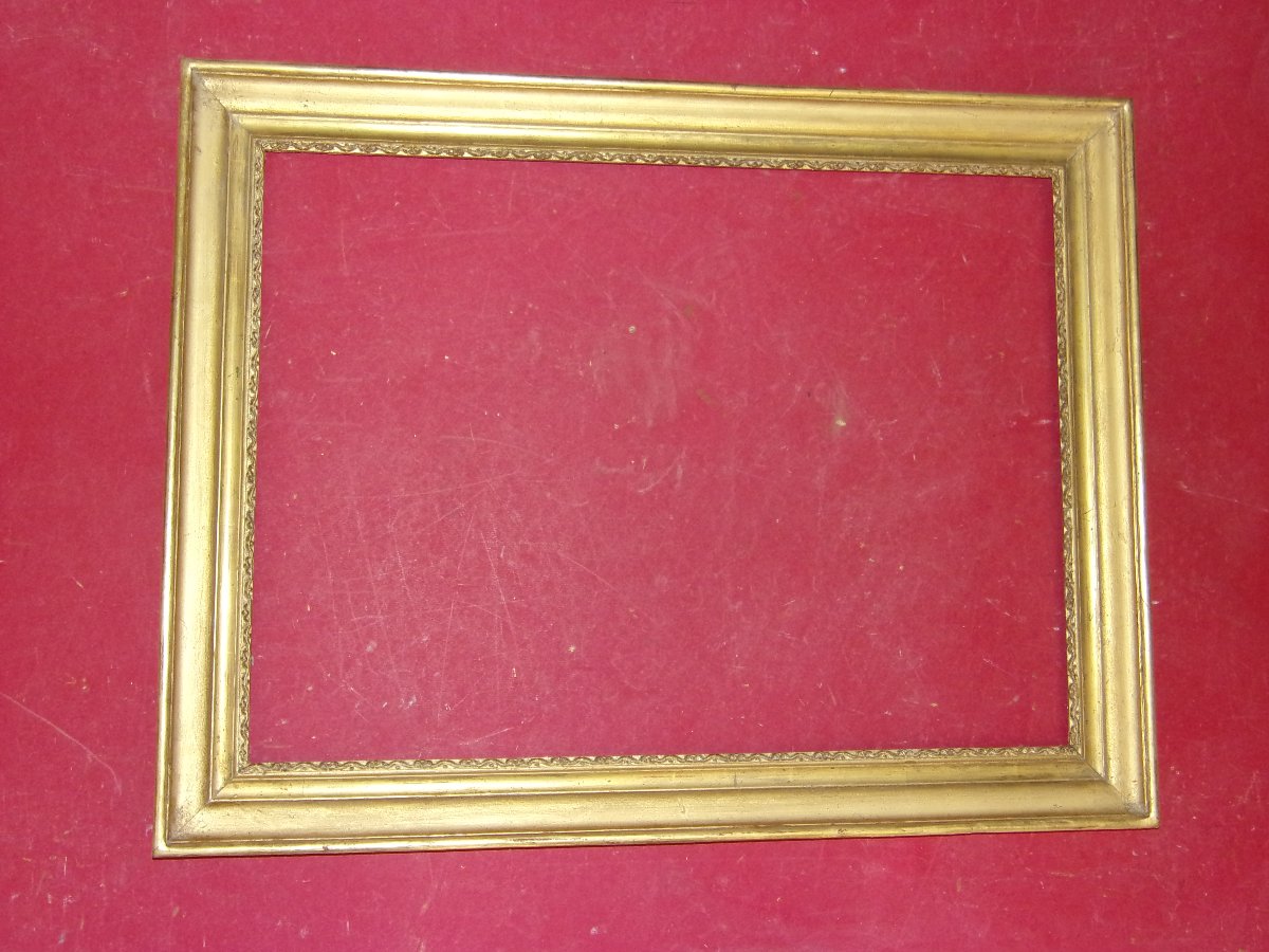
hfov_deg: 51.4
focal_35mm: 36
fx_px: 1320
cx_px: 634
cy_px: 476
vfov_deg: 39.7
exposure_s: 1/34
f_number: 3.9
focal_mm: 6.5
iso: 200
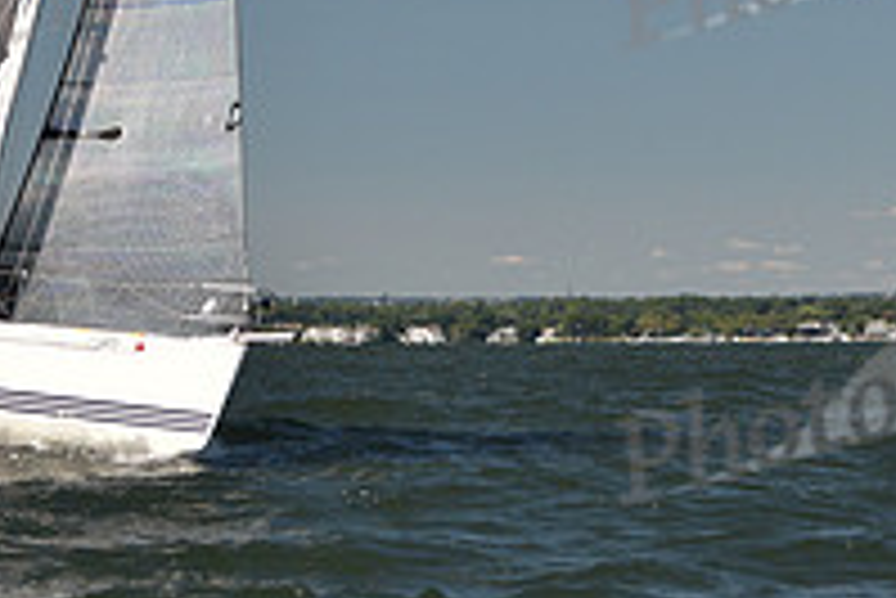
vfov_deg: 6.7
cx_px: 387
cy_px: -241
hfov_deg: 10.1
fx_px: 5081
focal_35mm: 204
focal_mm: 70
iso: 250
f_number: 3.5
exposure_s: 1/1250
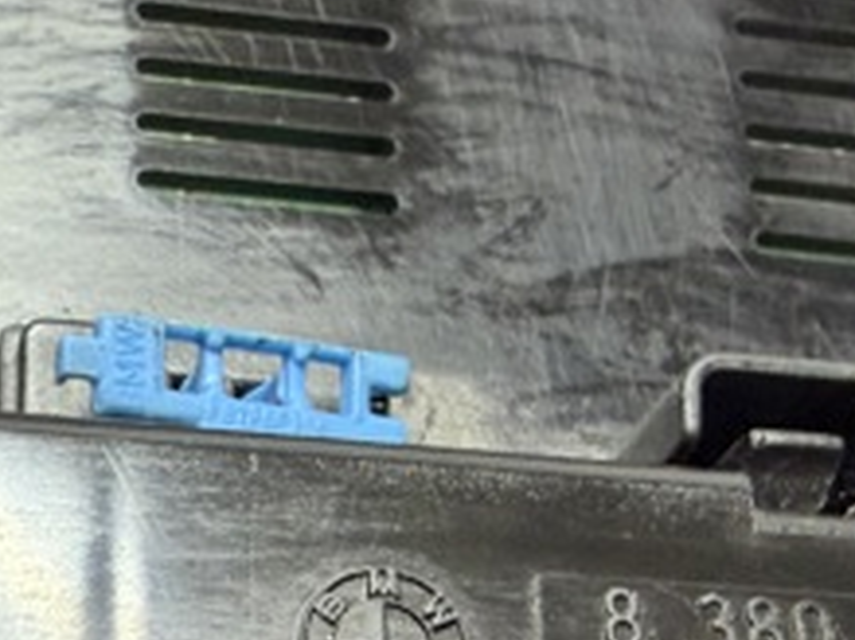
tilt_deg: -38.0
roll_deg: -0.6
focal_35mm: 70
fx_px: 1728
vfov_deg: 18.9
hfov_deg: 27.6
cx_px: 289
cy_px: 911
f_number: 2.2
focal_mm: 2.22
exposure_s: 1/60
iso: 500
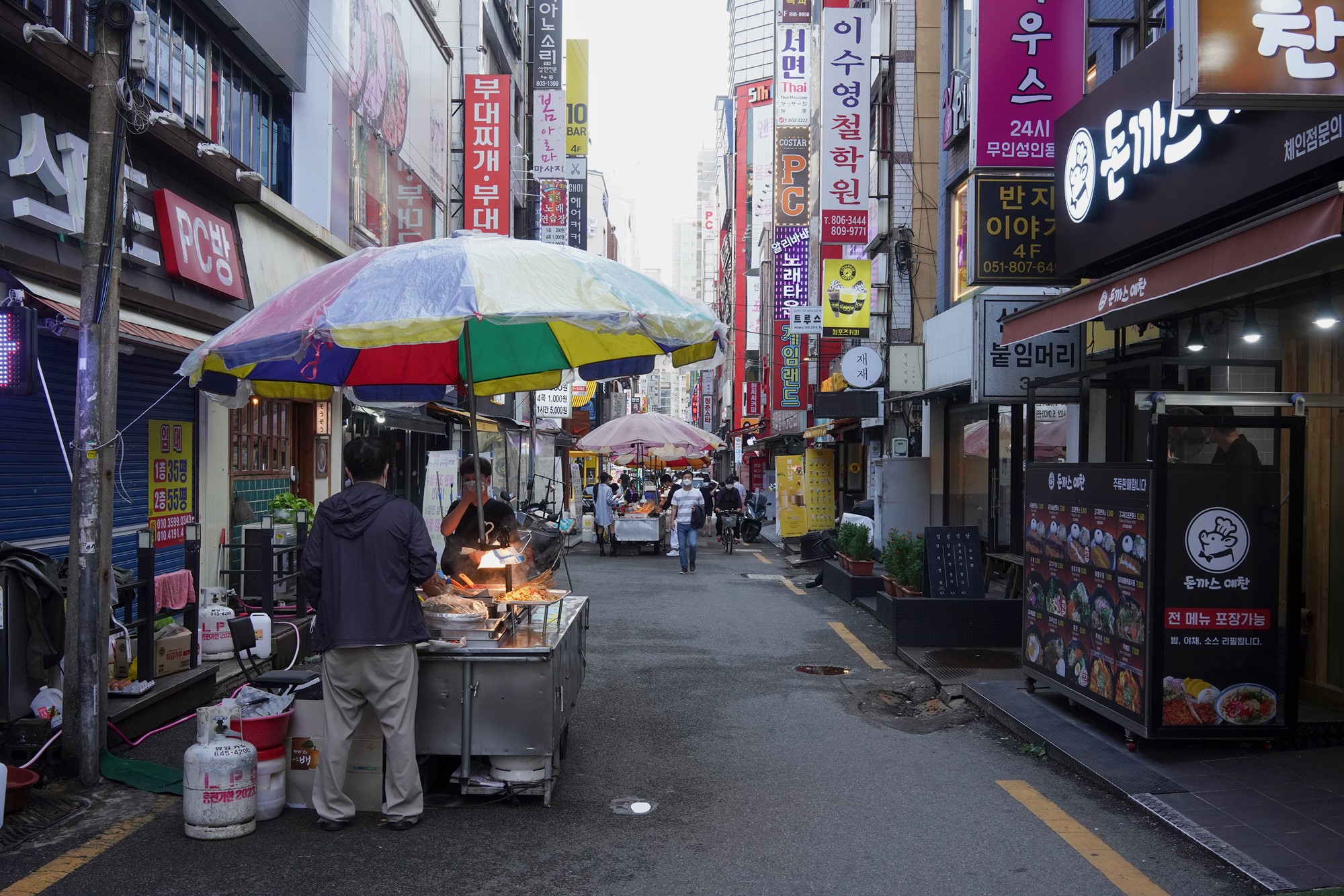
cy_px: 448
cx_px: 672
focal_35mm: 35
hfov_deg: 54.4
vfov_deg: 37.9
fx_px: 1307
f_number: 10
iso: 1250
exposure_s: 1/100
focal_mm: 35
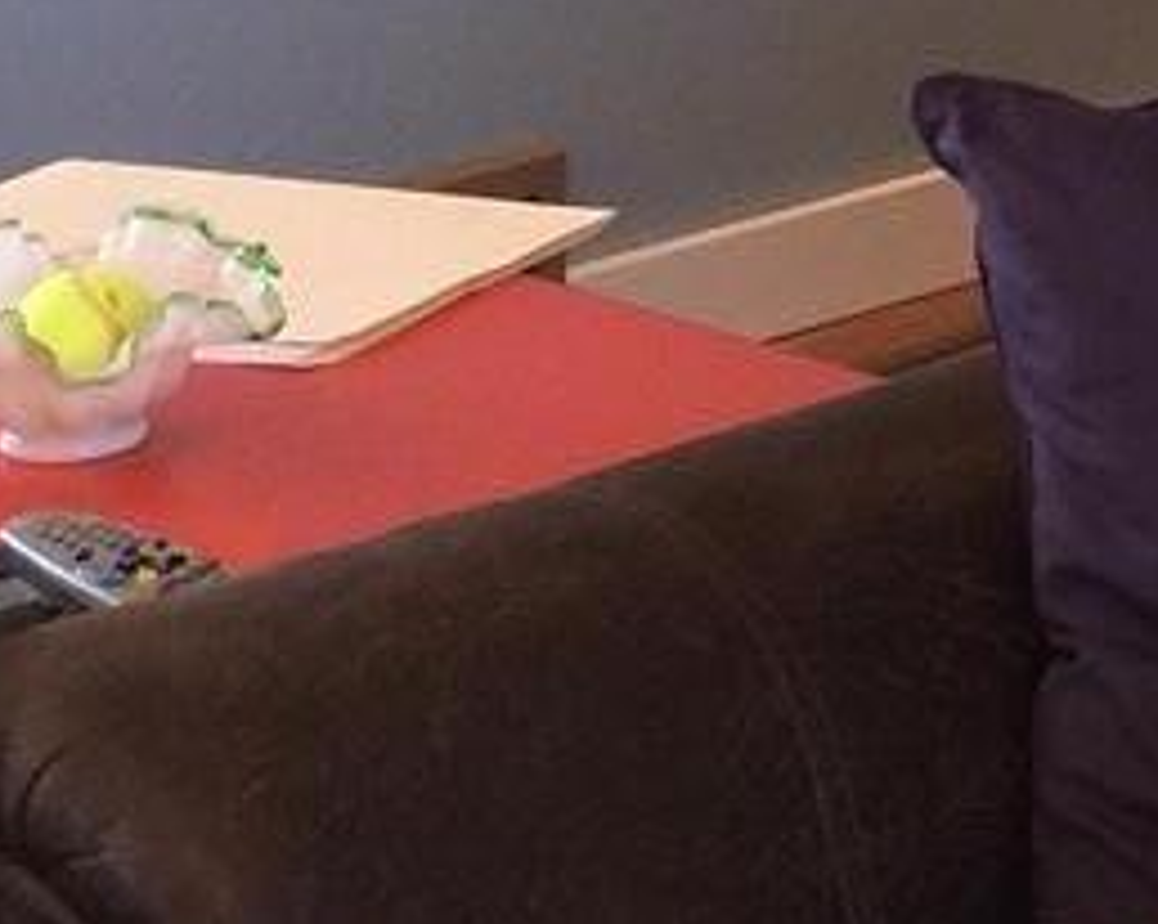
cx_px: 2325
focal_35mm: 179
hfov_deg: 10.0
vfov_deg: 8.3
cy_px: -798
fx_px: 6130
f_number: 2.2
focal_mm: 4.15
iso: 32
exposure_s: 1/15
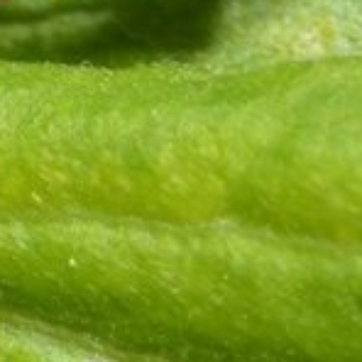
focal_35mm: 869
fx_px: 10279
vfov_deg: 2.0
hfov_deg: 2.0
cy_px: -328
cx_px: 482
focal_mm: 105
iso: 100
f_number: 32
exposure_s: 1/60
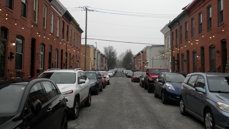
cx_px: 113
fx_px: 249
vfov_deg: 28.9
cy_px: 52
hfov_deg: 49.4
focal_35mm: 41
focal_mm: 6.6
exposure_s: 1/87.2
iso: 64
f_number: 3.5
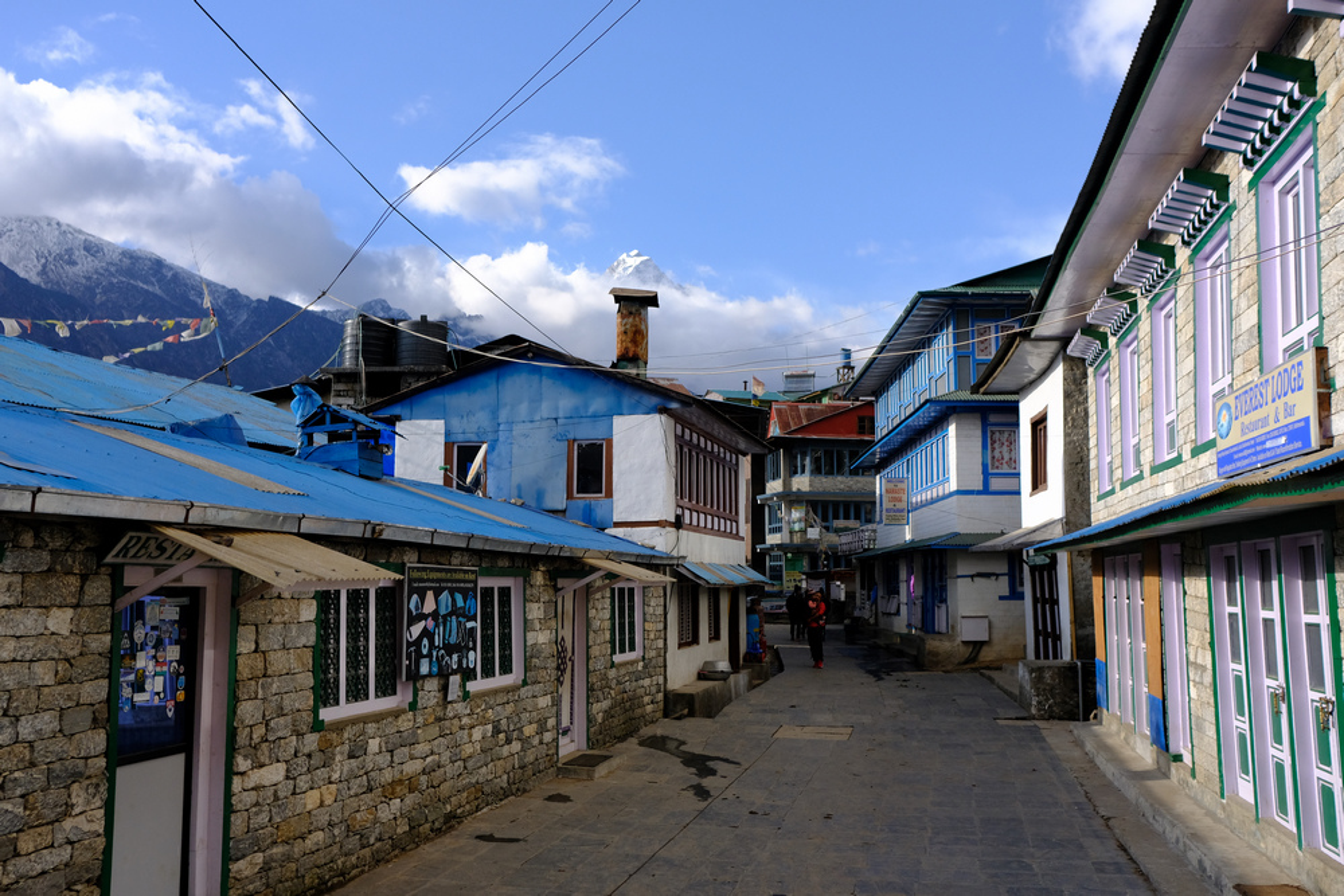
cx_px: 672
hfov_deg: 54.4
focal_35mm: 35
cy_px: 448
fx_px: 1307
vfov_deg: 37.9
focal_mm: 23
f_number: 4
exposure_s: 1/3000
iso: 640
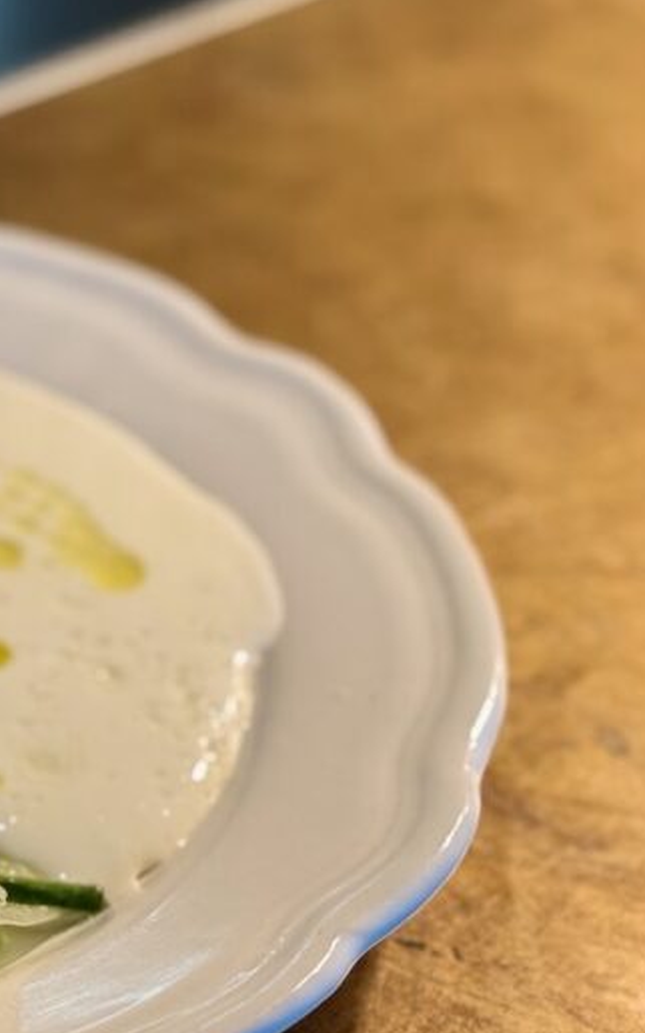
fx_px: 2844
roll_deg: -0.1
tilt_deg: -36.7
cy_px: 567
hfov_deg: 12.5
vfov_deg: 20.6
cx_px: -208
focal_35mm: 101
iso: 64
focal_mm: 6.76
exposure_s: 1/210
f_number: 1.78
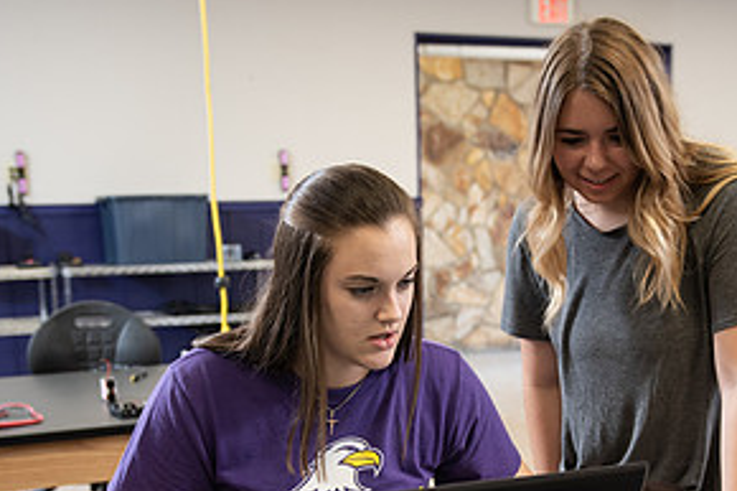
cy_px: 444
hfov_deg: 31.4
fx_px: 1309
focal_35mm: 64
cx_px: 424
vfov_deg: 20.8
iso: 640
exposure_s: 1/200
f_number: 3.2
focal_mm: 32
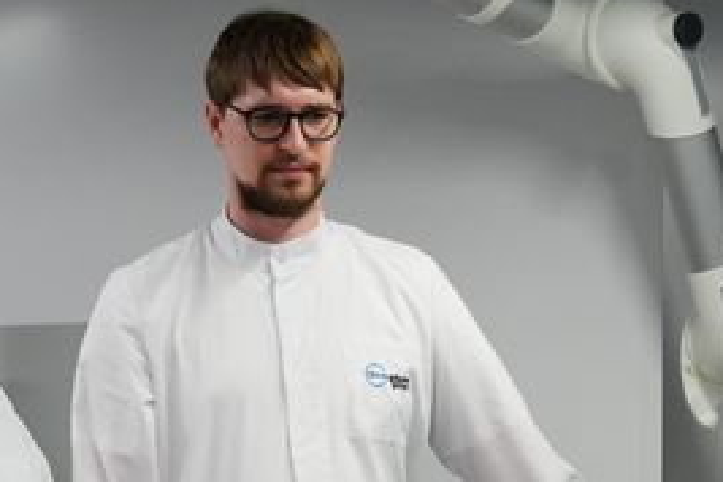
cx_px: 250
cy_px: 514
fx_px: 2048
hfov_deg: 20.0
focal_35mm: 102
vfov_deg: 13.2
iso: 4000
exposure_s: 1/800
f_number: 4.5
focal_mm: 39
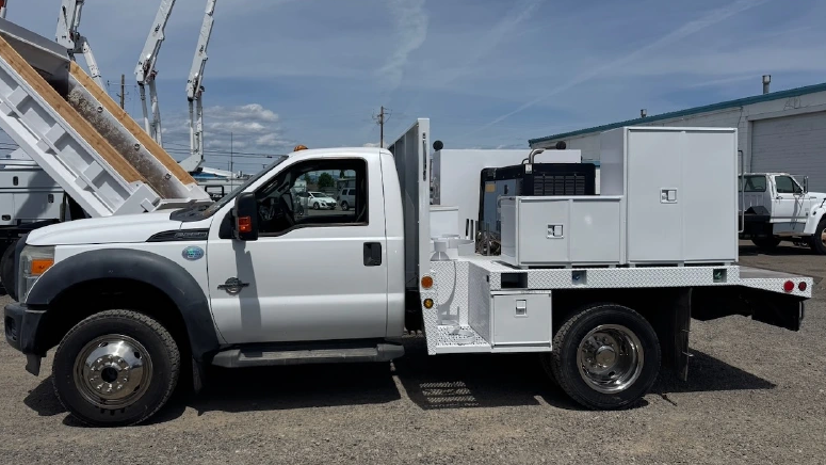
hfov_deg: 69.9
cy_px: 208
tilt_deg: -2.5
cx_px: 406
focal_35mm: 27
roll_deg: -0.9
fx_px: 591
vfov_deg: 42.8
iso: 80
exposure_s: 1/12346
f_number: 1.78
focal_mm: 6.76
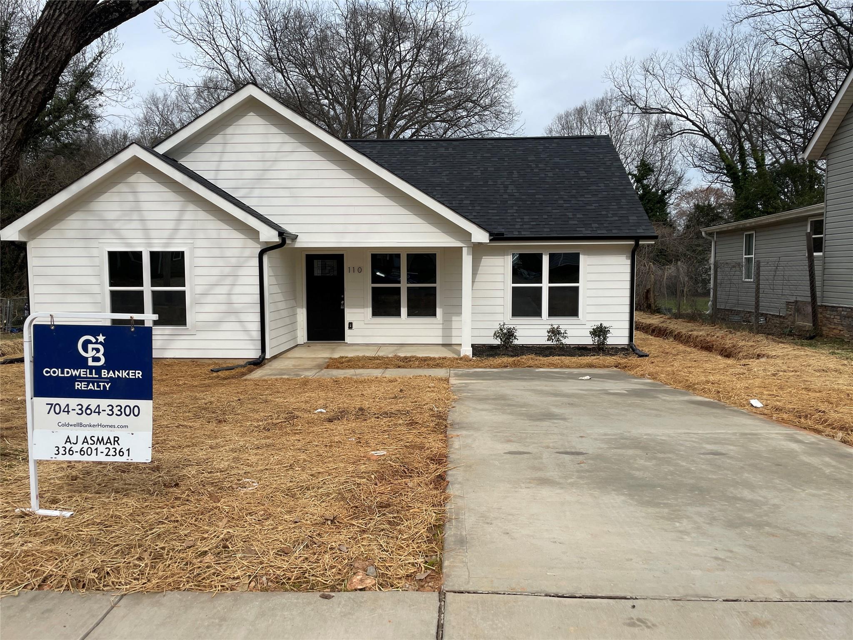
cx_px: 426
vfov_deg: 53.1
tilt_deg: -3.2
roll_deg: +0.2
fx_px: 641
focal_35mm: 26
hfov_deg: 67.3
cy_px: 320
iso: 32
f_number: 1.6
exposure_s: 1/3125
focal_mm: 4.2
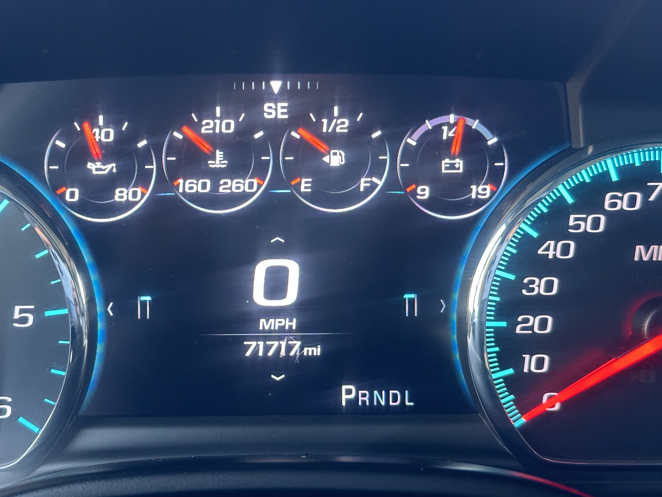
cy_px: 230
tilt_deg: -13.9
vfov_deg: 26.6
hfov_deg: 34.9
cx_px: 284
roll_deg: +1.3
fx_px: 1052
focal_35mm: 55
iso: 250
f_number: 1.78
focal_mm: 6.86
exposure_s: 1/60
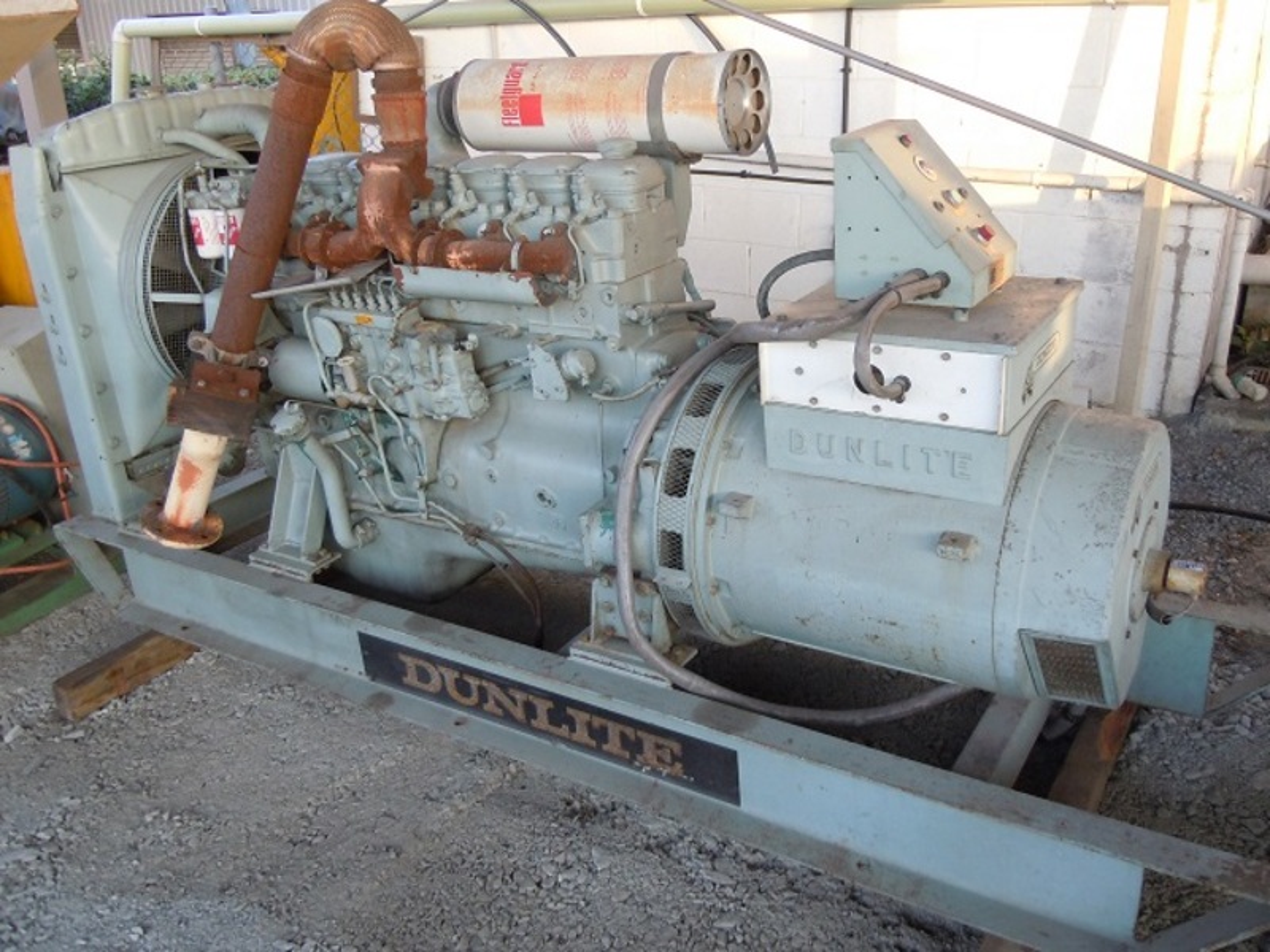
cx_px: 635
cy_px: 476
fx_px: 1101
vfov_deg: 46.8
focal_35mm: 30
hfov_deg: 60.0
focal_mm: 5.4
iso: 200
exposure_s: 1/60
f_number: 3.5
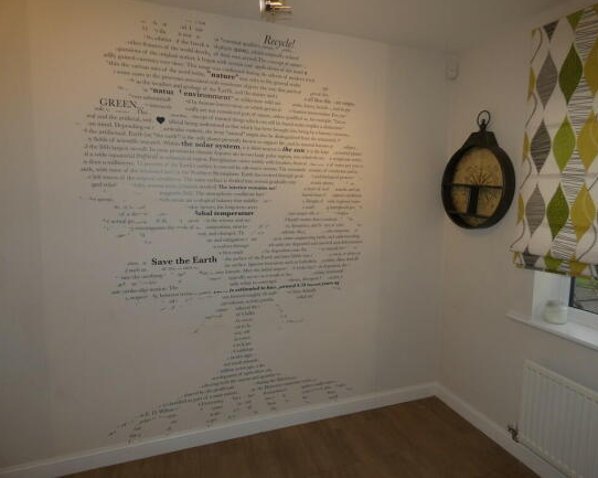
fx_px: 371
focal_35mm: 21
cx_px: 315
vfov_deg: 65.5
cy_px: 238
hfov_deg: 77.6
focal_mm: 3.6
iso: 80
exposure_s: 1/60
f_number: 2.8
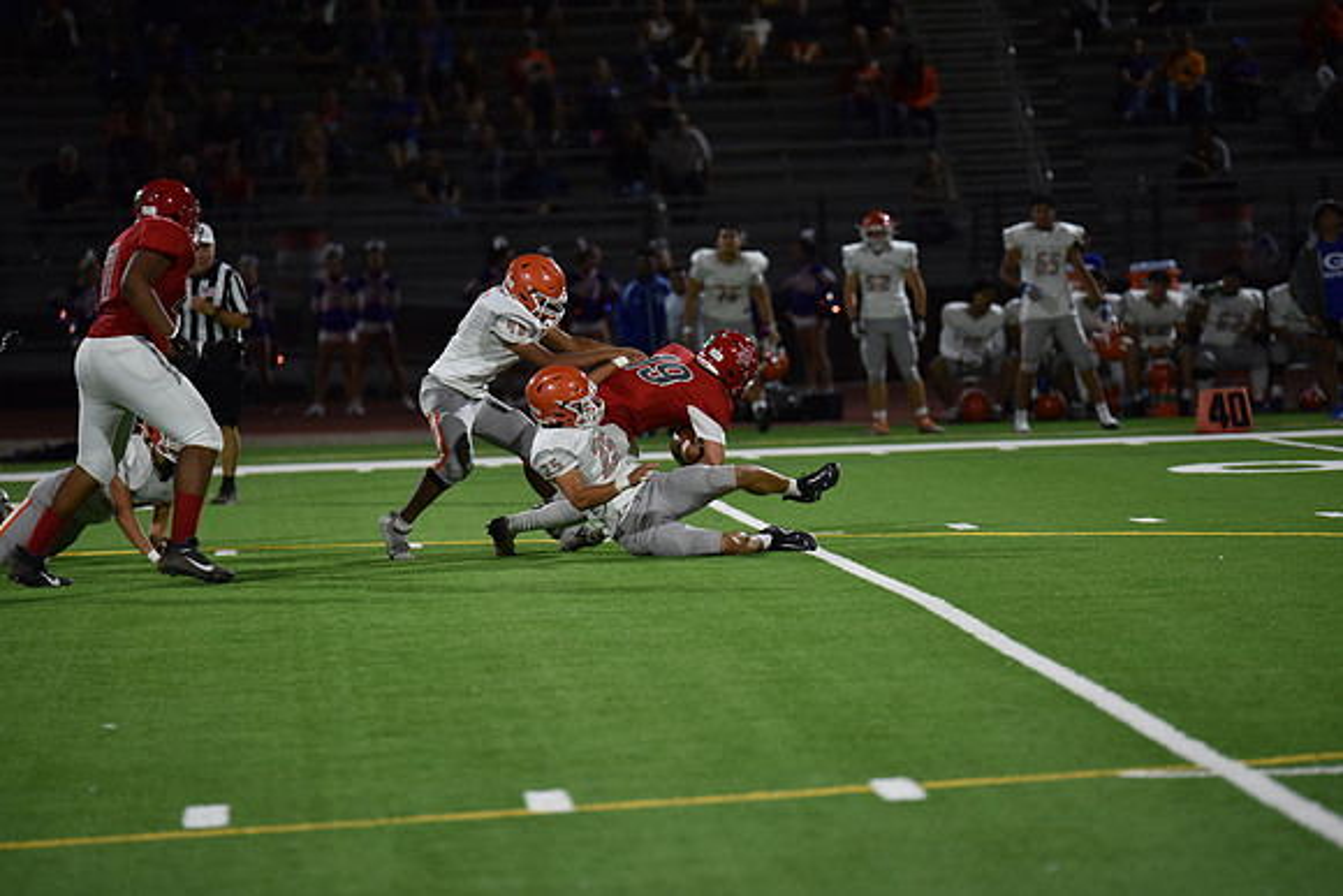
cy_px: 448
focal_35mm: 200
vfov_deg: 6.9
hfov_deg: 10.3
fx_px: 7463
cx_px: 672
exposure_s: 1/500
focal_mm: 200
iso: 1600
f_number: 2.8
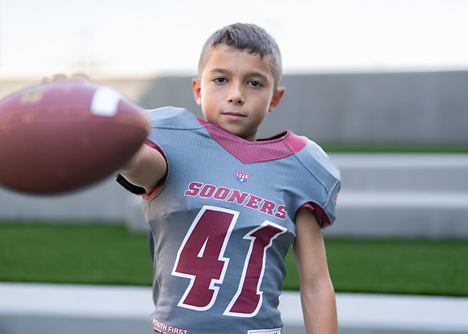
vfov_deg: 24.1
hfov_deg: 33.3
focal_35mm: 59
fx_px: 782
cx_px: 222
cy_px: 172
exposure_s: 1/1600
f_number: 1.2
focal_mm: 50
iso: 100
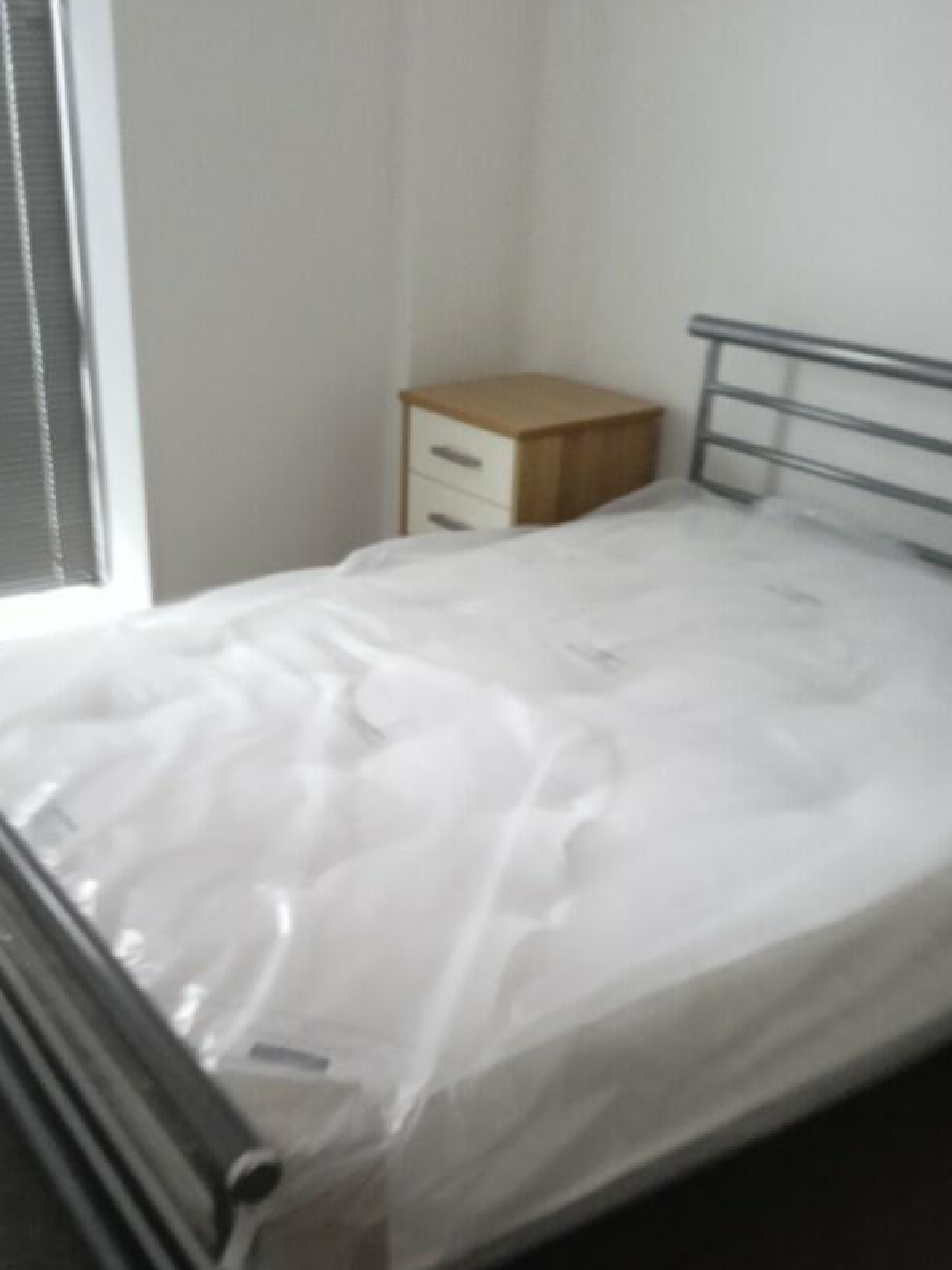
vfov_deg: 51.0
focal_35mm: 36
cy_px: 767
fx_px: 1320
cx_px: 362
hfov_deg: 39.4
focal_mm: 3.43
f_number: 2.2
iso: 680
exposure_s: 1/20
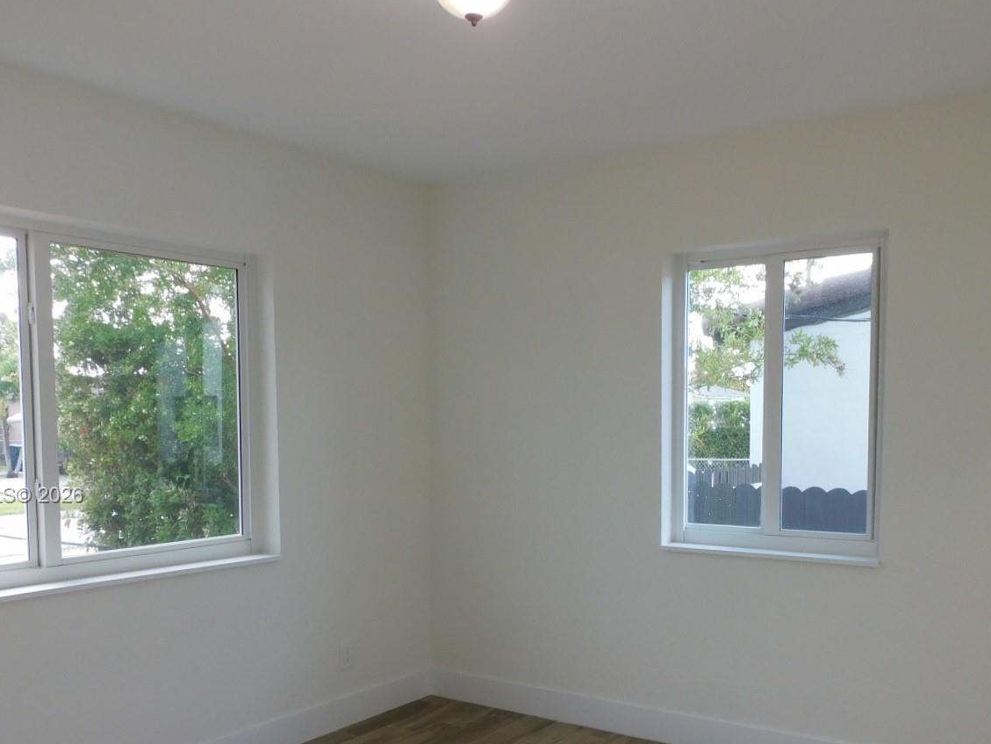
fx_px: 973
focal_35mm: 34
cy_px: 496
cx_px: 512
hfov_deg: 53.9
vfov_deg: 41.3
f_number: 3.3
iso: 125
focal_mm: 4.3
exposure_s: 1/50
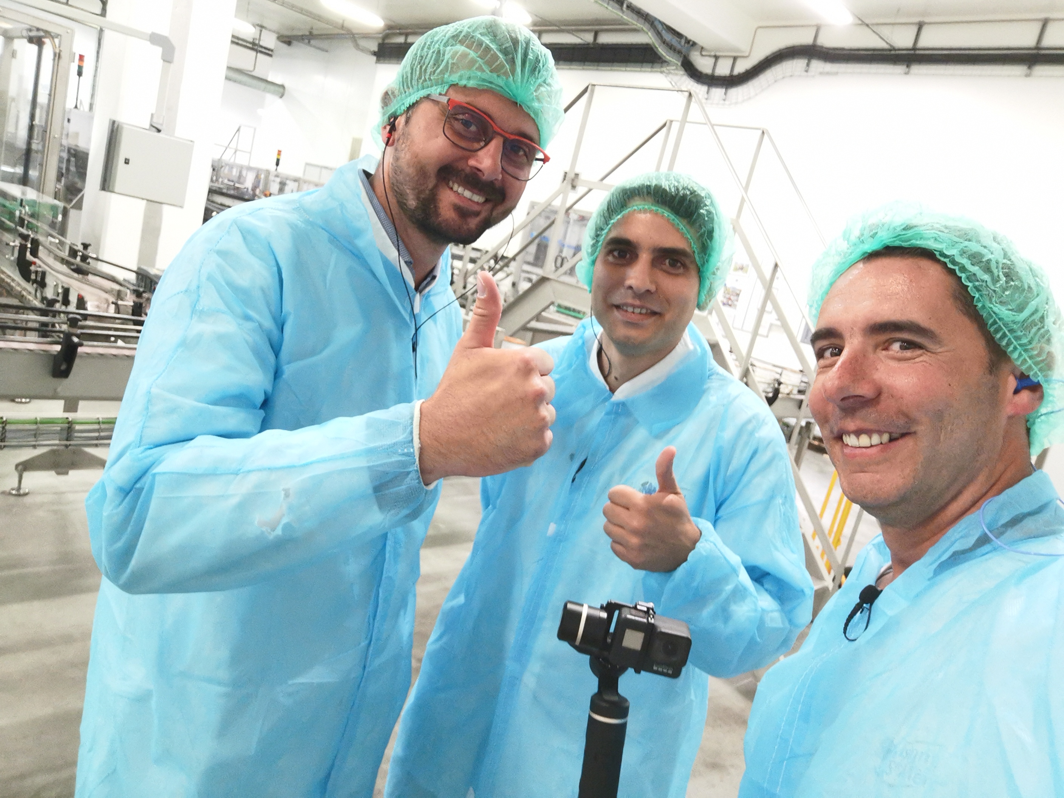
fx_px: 799
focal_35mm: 26
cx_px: 532
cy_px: 399
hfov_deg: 67.3
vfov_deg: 53.1
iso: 400
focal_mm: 3.84
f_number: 2
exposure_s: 1/25
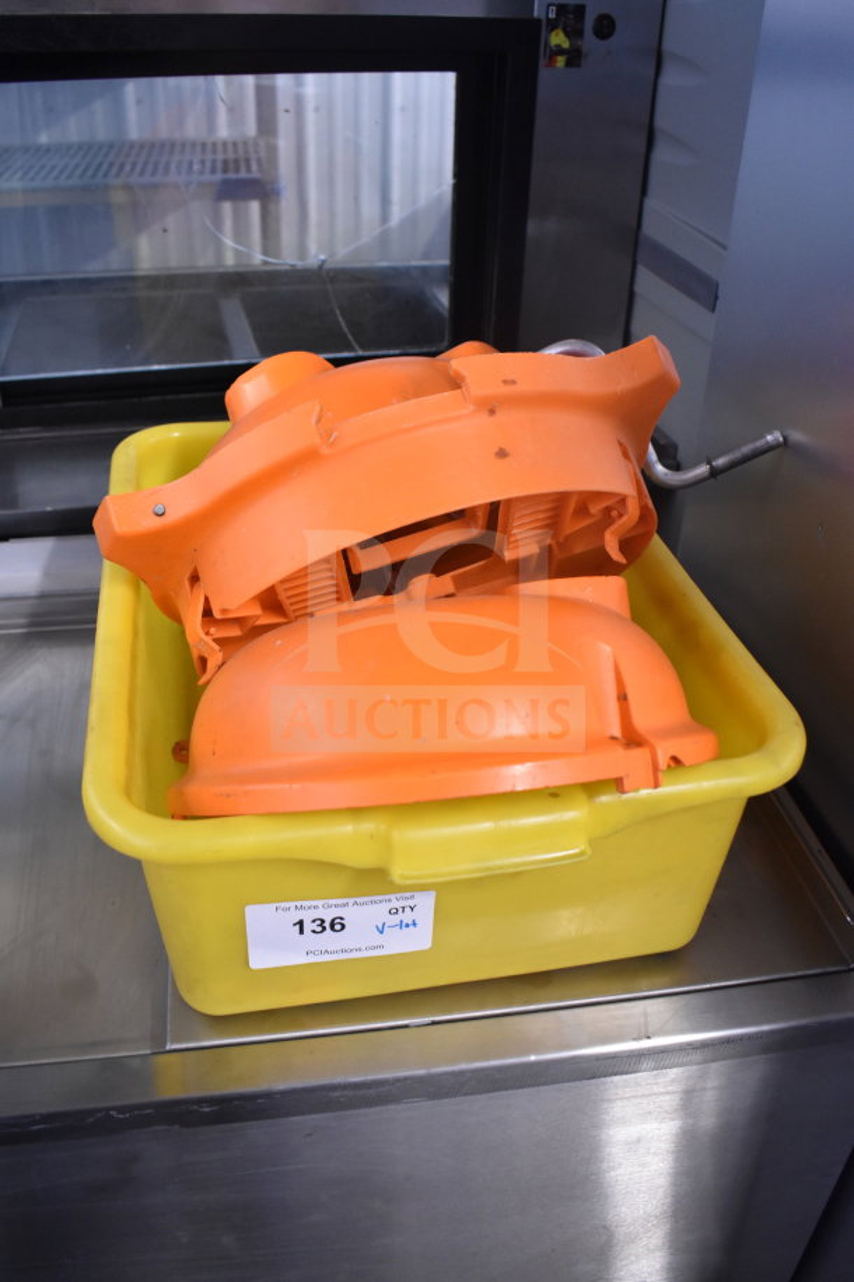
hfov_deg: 43.6
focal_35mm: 30
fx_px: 1067
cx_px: 427
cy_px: 641
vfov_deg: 61.9
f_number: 3.8
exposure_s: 1/30
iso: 2000
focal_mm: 20
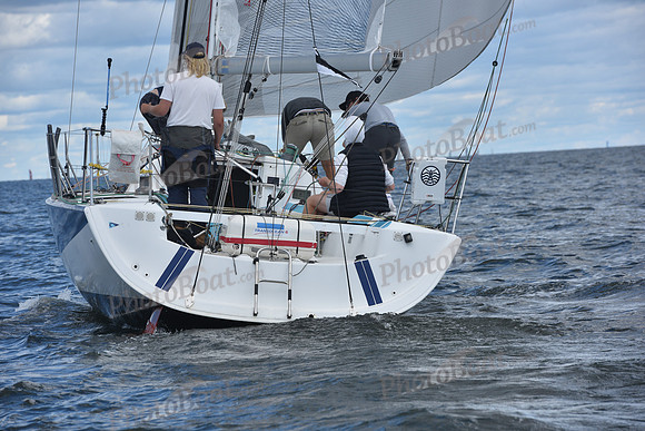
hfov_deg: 10.3
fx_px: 3584
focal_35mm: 200
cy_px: 216
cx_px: 322
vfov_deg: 6.9
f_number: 9
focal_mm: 200
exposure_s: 1/800
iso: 250
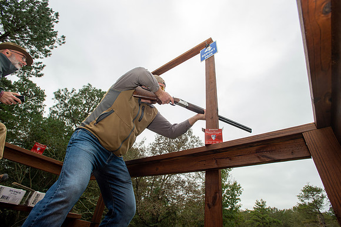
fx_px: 161
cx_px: 170
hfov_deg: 93.3
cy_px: 114
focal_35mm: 17
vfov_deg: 70.4
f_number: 6.3
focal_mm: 17
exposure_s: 1/250
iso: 320
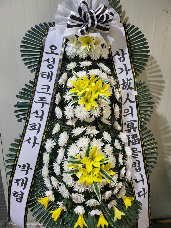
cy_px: 114
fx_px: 158
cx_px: 86
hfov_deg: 56.8
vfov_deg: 71.6
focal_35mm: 24
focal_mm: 5
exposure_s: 1/60
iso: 160
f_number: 1.8
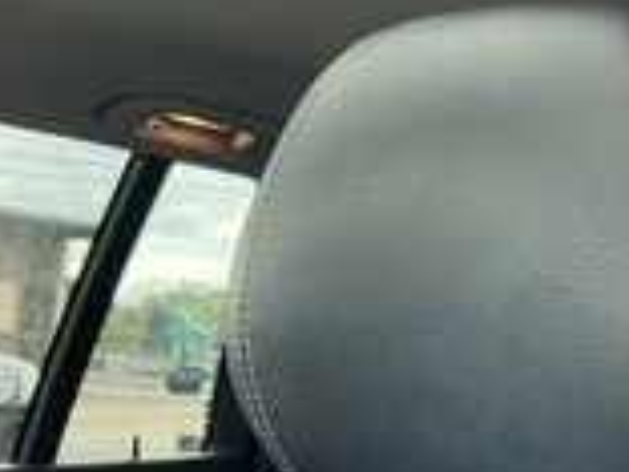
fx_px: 1308
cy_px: 327
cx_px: 766
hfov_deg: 24.4
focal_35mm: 72
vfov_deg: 20.3
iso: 64
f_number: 1.8
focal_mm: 3
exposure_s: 1/78
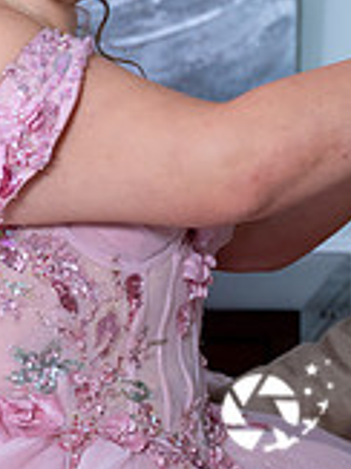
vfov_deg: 10.7
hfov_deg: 8.1
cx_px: 265
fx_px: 2491
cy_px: 26
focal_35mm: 184
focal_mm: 53
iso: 1250
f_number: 4
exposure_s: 1/60
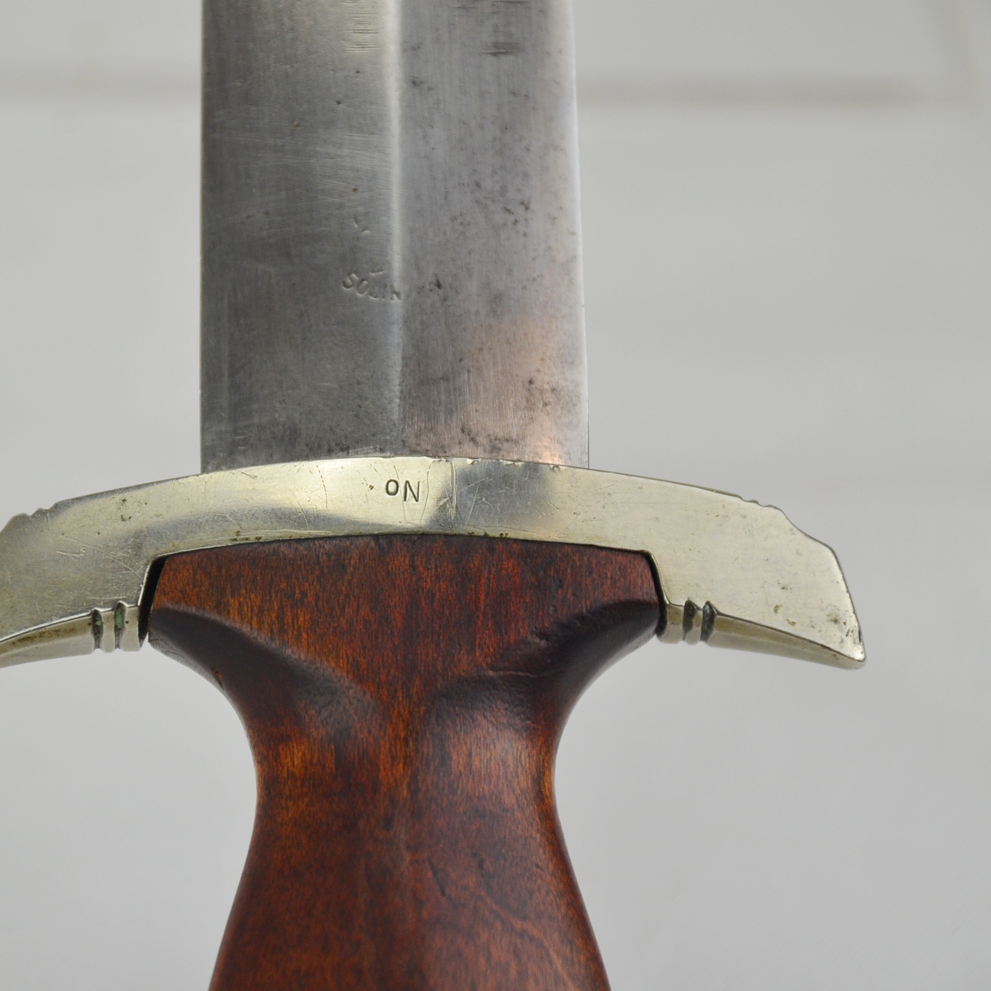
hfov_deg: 6.7
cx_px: 400
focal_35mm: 260
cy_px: 496
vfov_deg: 6.7
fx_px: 8410
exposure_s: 1/250
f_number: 5.6
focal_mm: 135
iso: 560
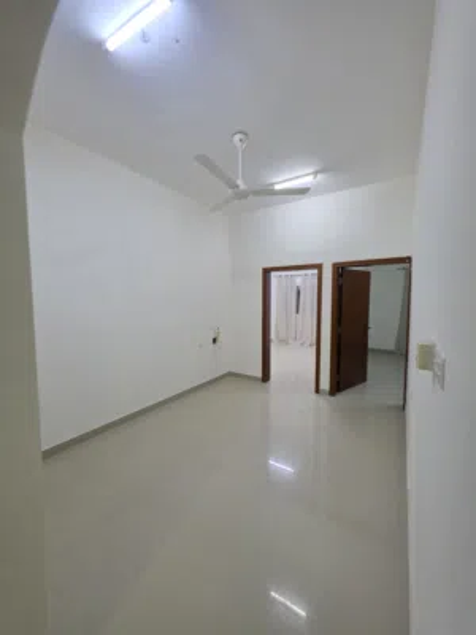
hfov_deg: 89.9
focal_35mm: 13
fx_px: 238
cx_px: 238
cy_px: 318
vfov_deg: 106.2
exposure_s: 1/50
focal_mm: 2.2
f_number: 1.9
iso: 640
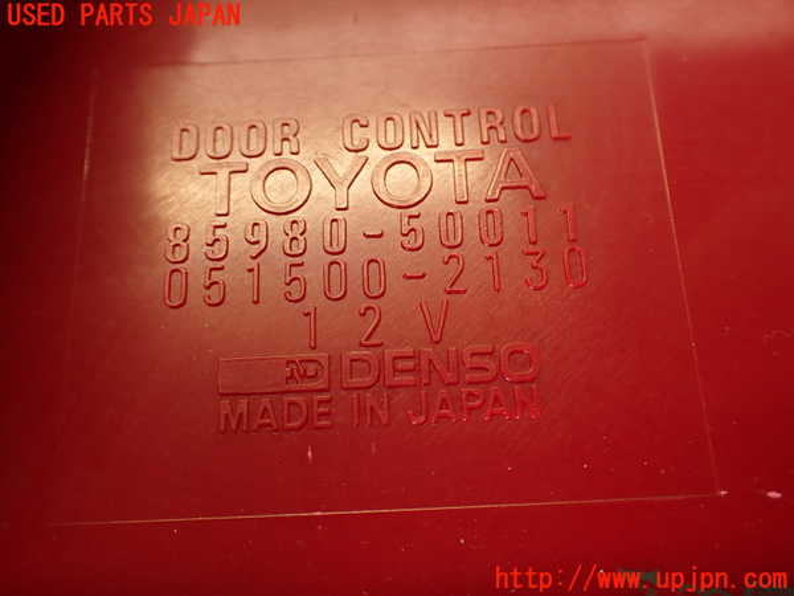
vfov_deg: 44.2
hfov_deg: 56.8
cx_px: 397
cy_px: 298
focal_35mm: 32
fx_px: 734
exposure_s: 1/40
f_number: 2.4
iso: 200
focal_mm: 5.79
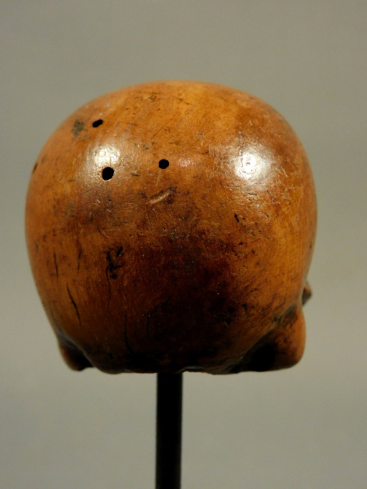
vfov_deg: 32.2
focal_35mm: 60
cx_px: 184
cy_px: 244
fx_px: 848
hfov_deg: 24.4
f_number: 4.2
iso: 400
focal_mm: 10.7
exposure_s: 1/30
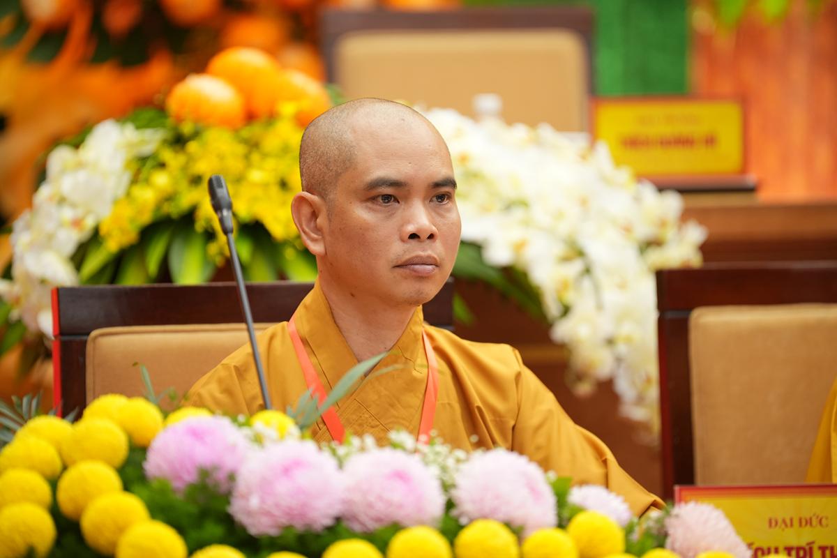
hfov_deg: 10.3
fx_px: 4650
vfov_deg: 6.9
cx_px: 418
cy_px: 279
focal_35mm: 200
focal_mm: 200
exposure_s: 1/125
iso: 1250
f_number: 2.8
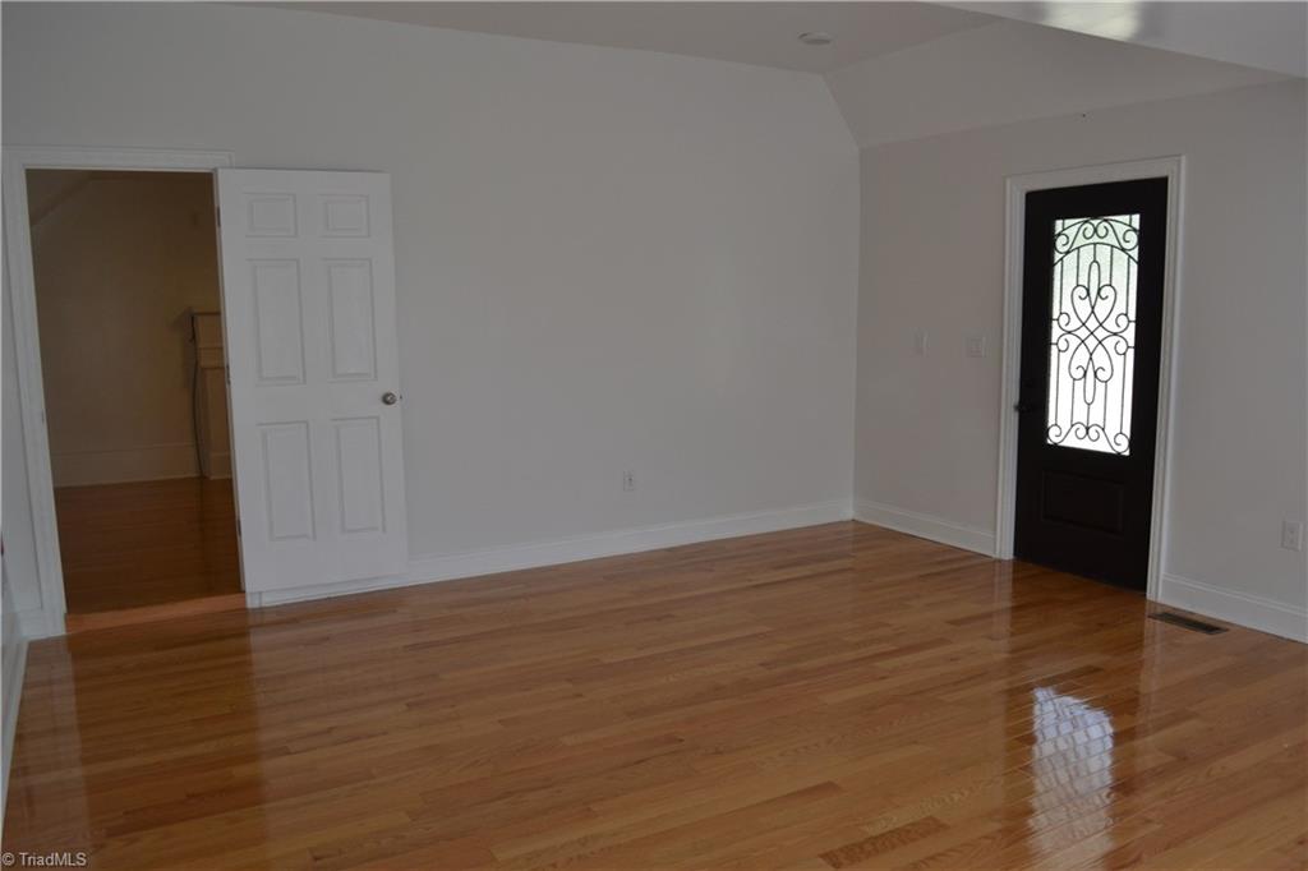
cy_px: 436
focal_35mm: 27
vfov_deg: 47.9
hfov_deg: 67.4
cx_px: 654
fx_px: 981
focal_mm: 18
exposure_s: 1/125
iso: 400
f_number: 5.6
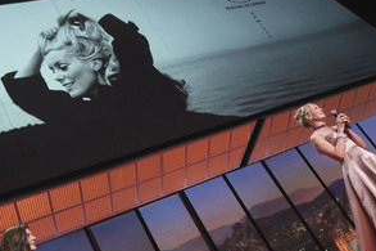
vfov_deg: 35.4
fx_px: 386
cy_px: 175
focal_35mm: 37
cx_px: 206
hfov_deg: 51.8
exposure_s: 1/125
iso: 1600
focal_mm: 16
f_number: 4
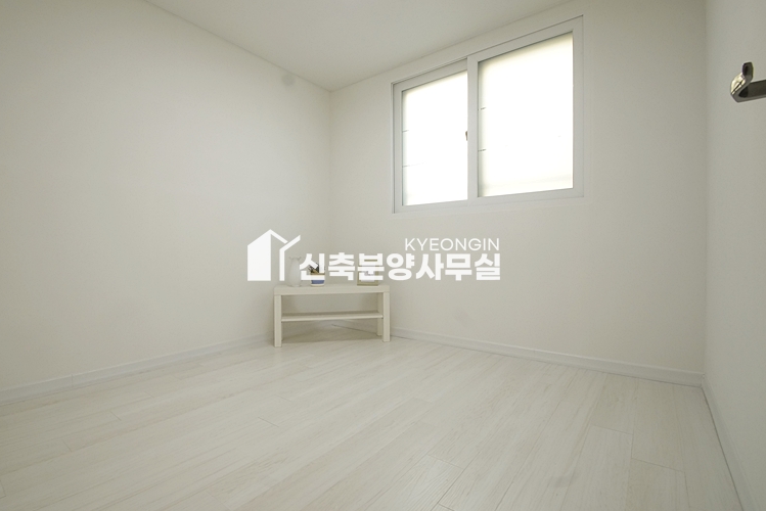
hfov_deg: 96.7
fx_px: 341
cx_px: 373
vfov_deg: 73.8
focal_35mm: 16
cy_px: 251
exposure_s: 1/30
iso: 800
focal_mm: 10
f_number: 9
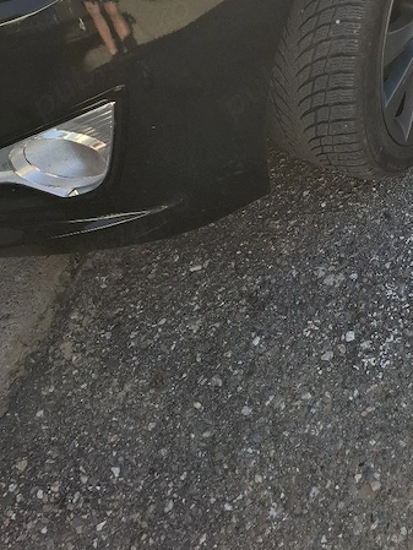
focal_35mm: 41
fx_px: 652
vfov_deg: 43.0
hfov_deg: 33.7
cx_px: 350
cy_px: 87
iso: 50
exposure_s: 1/526
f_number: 1.8
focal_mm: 5.54
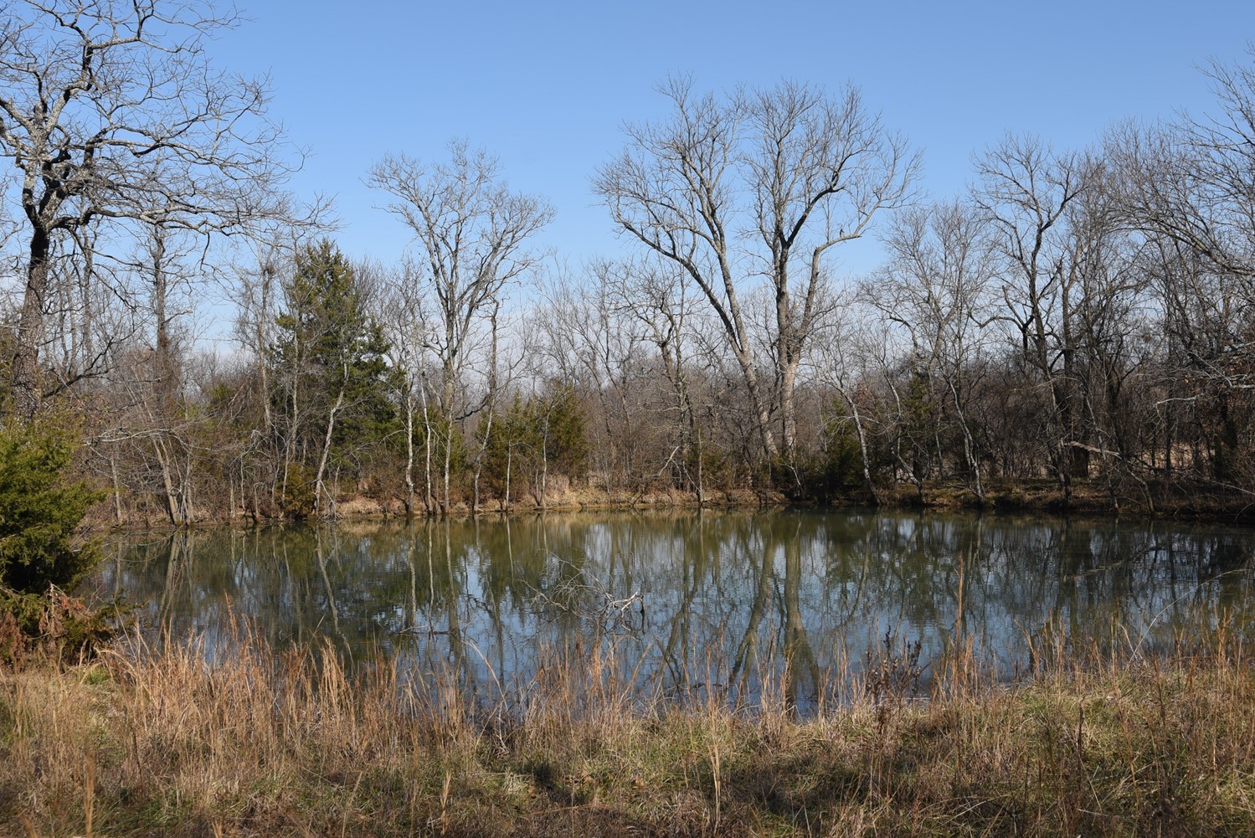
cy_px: 403
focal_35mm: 38
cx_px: 711
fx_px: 1325
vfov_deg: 35.1
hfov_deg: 50.5
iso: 100
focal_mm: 28
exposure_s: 1/250
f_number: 8
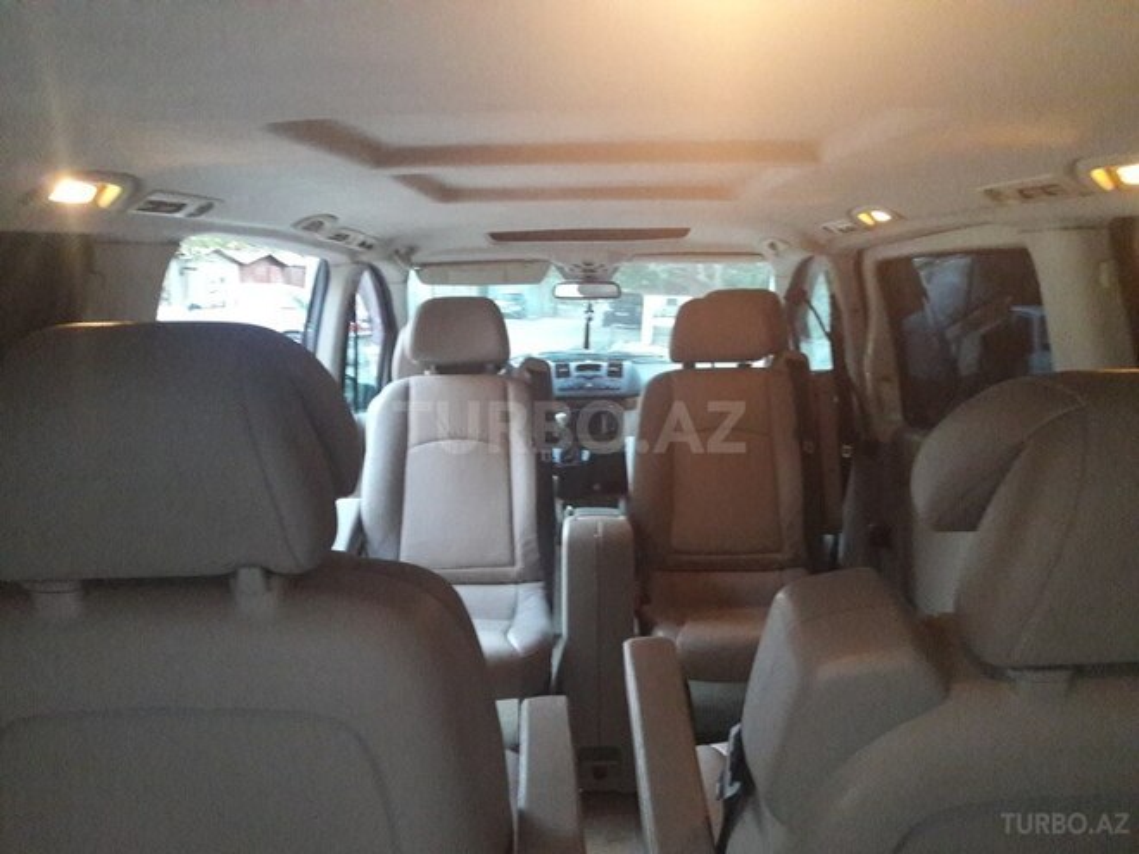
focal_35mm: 28
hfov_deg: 63.4
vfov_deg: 49.7
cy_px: 427
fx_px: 921
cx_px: 570
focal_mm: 3.7
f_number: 1.9
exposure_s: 1/17
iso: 640
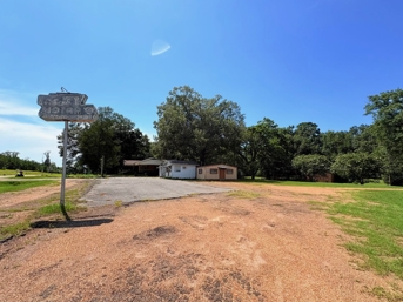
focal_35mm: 15
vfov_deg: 81.6
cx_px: 210
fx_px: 175
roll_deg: +0.5
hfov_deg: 98.1
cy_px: 159
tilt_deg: +7.0
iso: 50
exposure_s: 1/1536
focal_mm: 2.22
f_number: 2.2
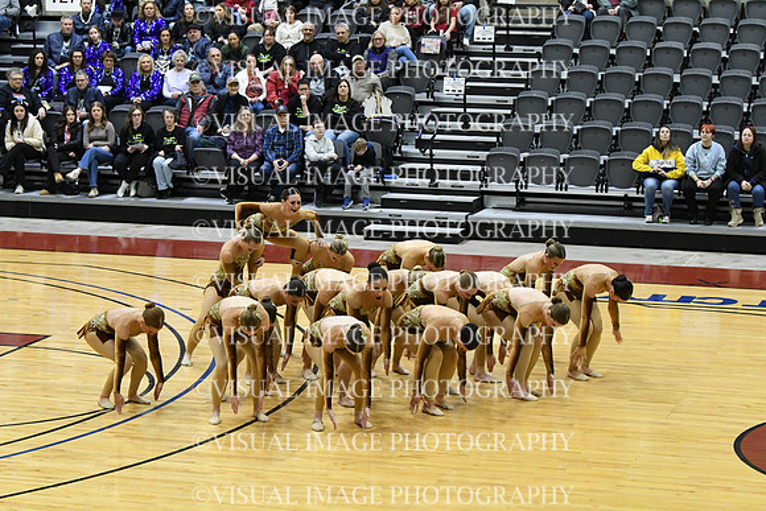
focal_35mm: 105
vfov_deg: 13.0
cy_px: 256
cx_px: 383
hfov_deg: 19.5
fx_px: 2235
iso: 5000
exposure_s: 1/400
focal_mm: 70
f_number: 4
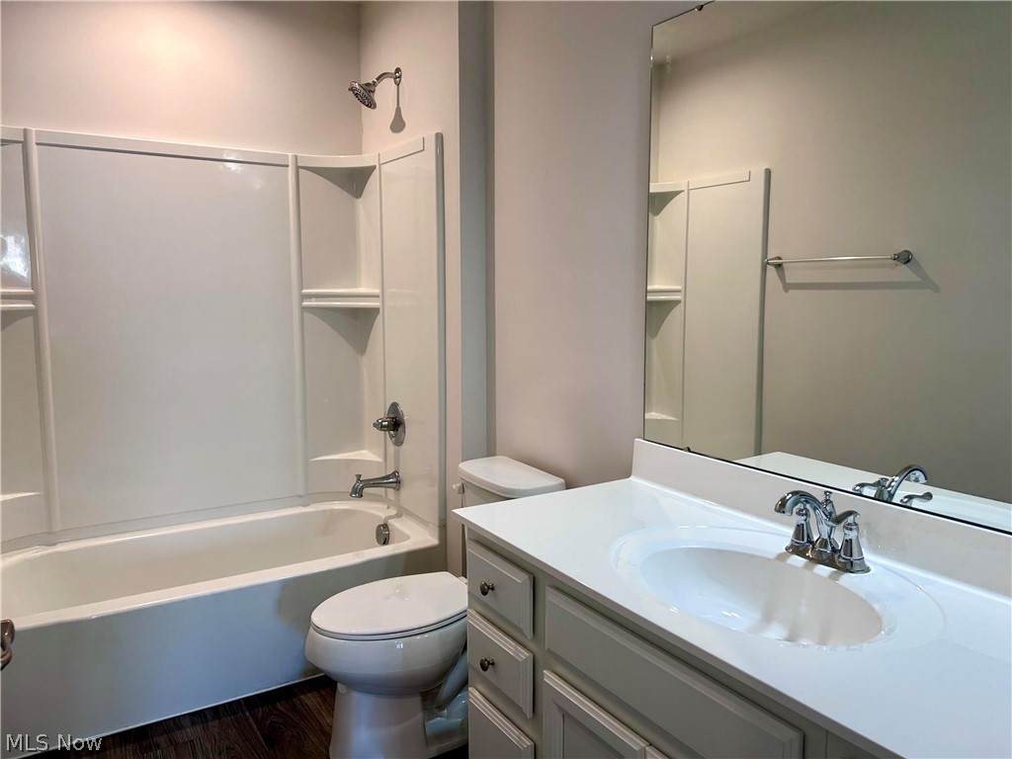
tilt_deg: -5.9
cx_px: 506
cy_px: 380
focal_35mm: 26
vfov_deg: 53.1
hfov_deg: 67.3
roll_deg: +0.5
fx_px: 760
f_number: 1.5
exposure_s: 1/120
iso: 80
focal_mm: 5.7
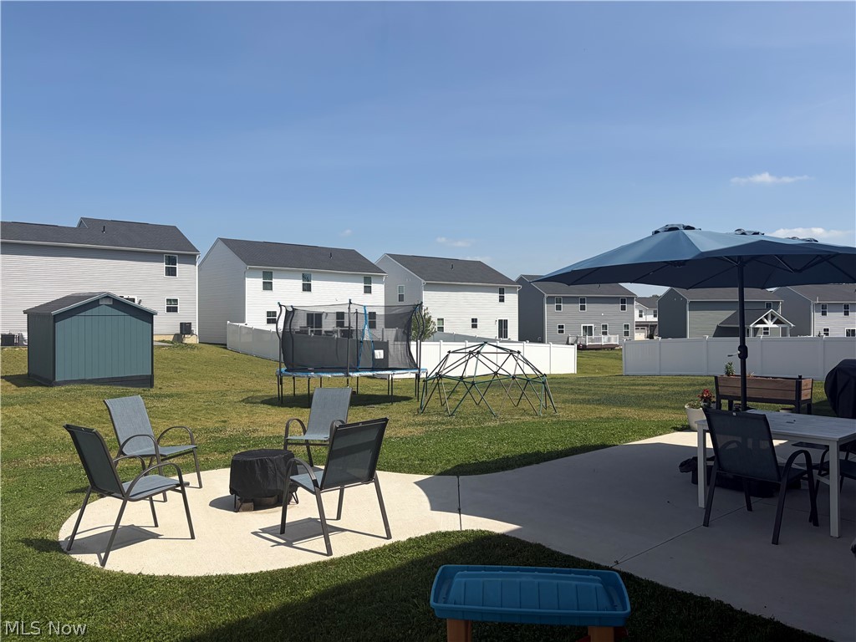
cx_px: 428
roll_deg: +0.7
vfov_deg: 53.1
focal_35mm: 26
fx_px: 643
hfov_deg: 67.3
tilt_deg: +1.1
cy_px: 321
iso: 64
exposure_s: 1/6993
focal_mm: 5.96
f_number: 1.6
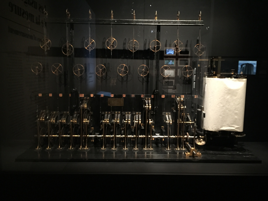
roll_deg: -0.7
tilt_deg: -6.8
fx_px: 225
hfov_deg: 61.7
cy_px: 100
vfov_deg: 48.2
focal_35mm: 29
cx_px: 134
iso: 500
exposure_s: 1/17
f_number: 2.2
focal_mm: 4.15
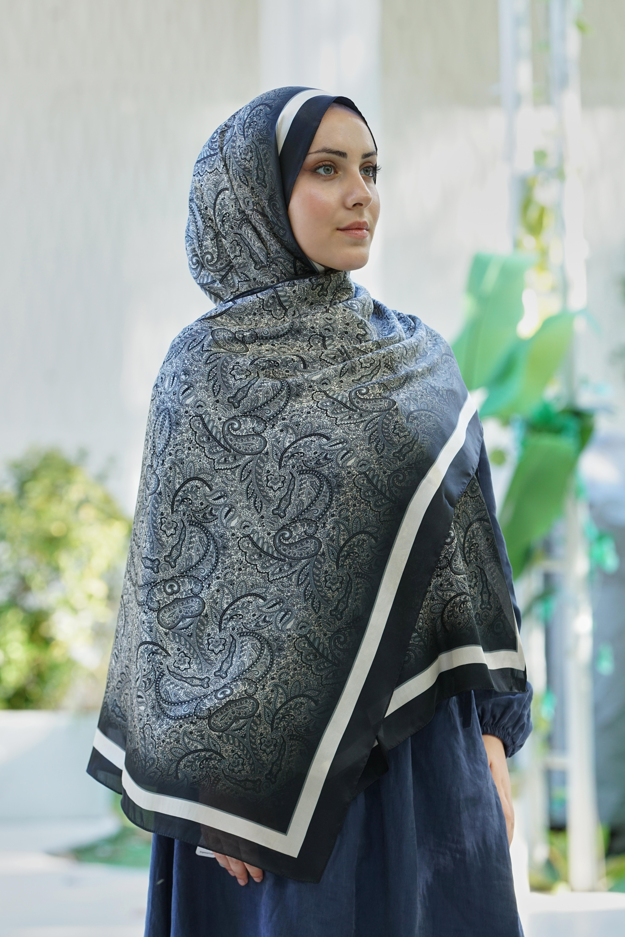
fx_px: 3384
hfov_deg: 10.6
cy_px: 468
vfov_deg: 15.8
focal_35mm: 130
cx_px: 312
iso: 500
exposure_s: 1/125
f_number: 5
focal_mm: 130
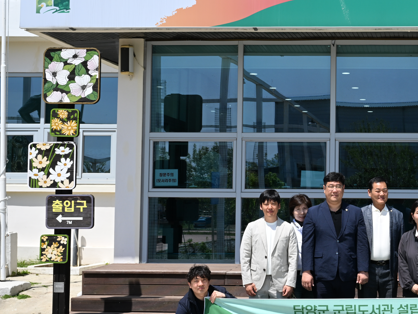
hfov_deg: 26.0
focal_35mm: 72
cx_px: 395
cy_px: 149
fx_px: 869
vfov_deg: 20.4
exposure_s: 1/200
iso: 250
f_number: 14
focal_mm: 37
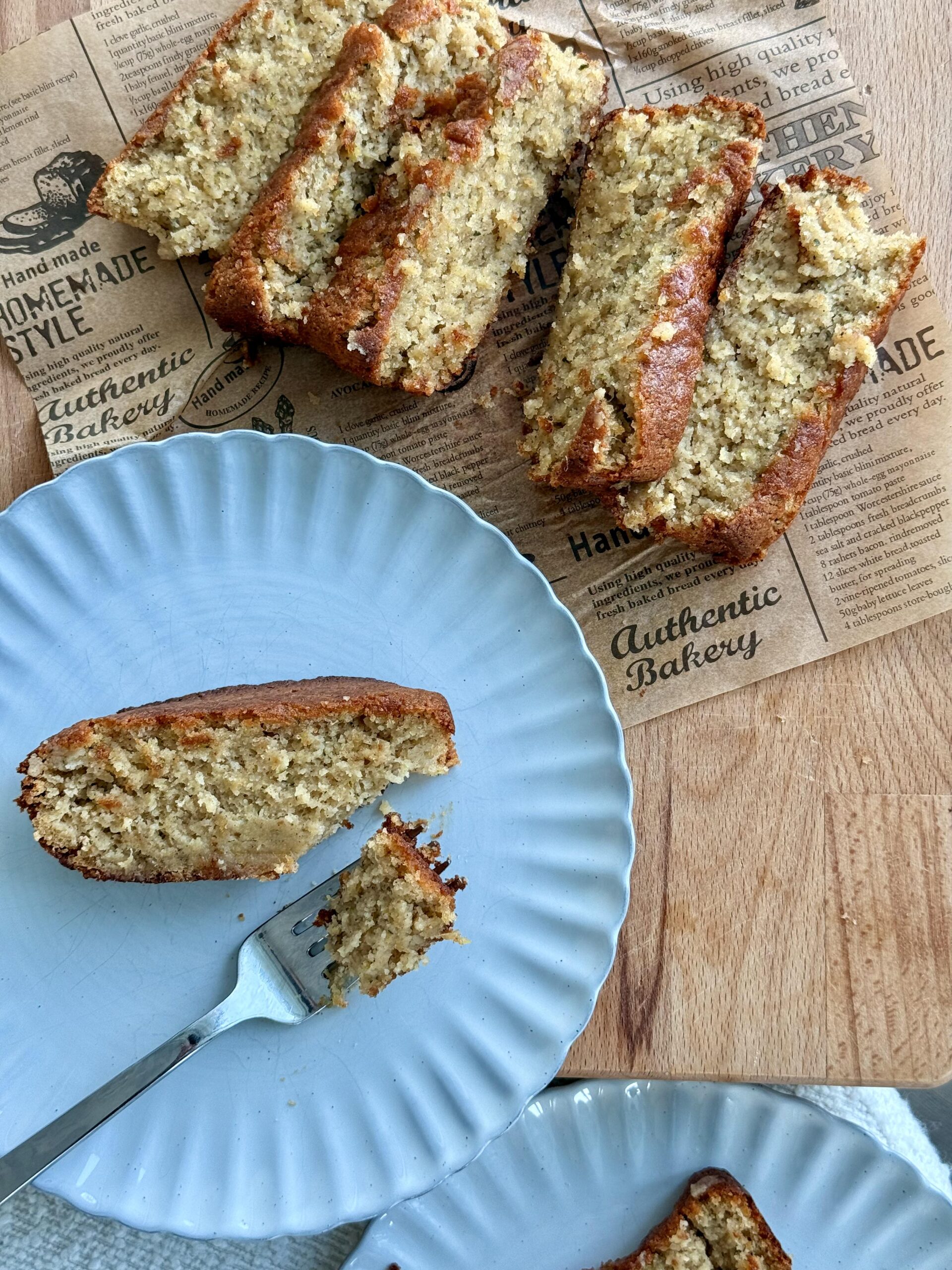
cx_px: 476
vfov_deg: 39.7
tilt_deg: -83.3
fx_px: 1760
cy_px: 635
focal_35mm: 48
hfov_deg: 30.3
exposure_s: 1/121
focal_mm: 6.76
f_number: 1.78
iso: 50
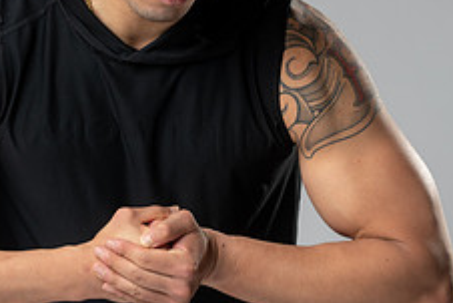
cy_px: 101
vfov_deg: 6.3
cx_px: 174
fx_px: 2745
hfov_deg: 9.4
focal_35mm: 218
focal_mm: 85
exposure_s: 1/160
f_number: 3.2
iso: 200
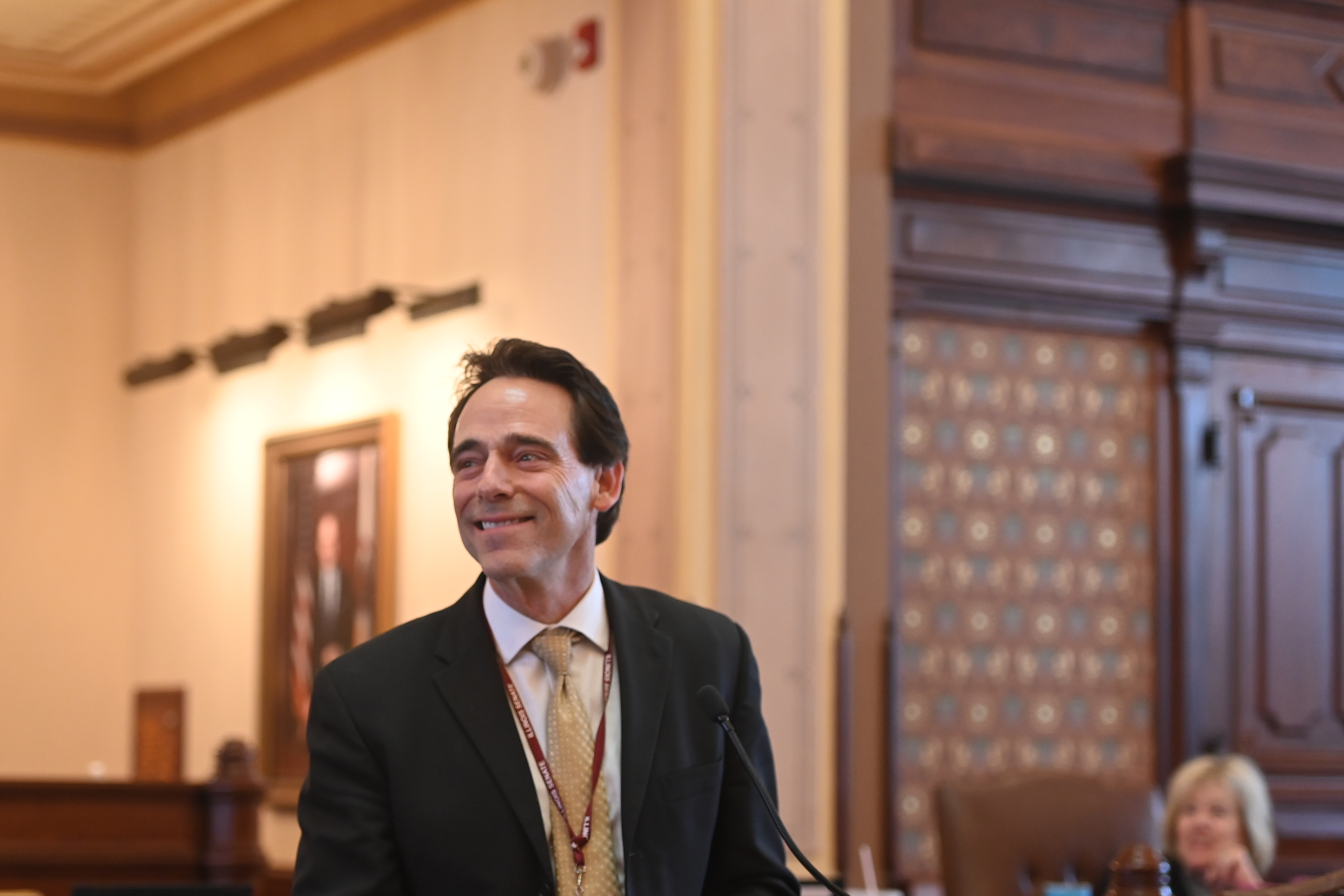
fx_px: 3173
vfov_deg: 16.1
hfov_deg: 23.9
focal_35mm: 85
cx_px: 537
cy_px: 512
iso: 3200
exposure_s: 1/250
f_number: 2.8
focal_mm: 70
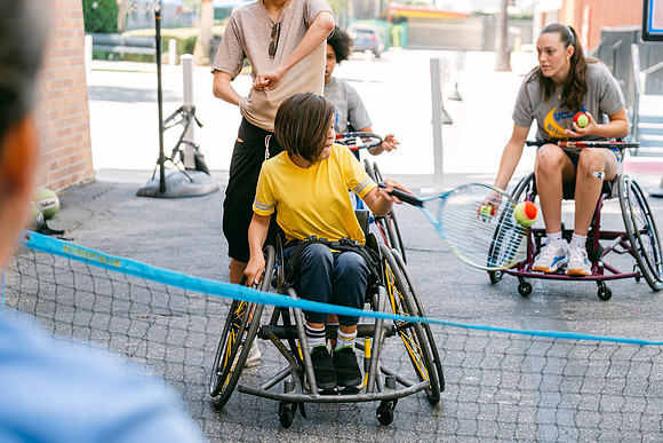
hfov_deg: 24.2
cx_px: 332
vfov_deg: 16.3
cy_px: 222
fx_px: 1547
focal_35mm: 84
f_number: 2.8
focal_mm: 56.3
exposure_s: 1/210
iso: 160
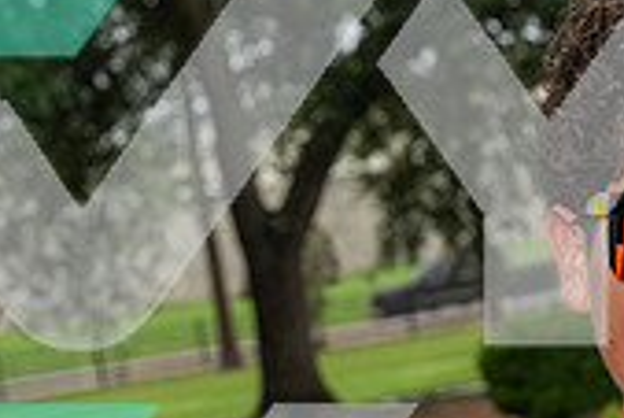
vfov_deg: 7.5
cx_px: 667
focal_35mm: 180
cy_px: 598
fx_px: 3123
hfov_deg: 11.3
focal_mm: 50
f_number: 6.3
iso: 500
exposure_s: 1/250
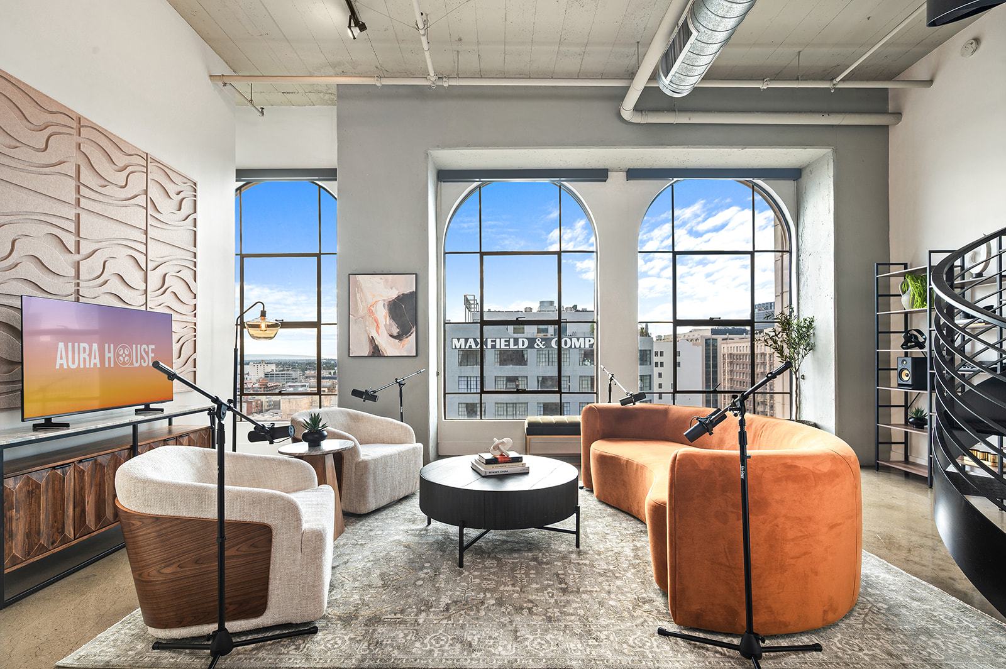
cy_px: 334
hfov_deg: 93.3
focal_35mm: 17
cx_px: 503
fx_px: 475
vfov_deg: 70.3
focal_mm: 17
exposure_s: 1/13
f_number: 9
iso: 200
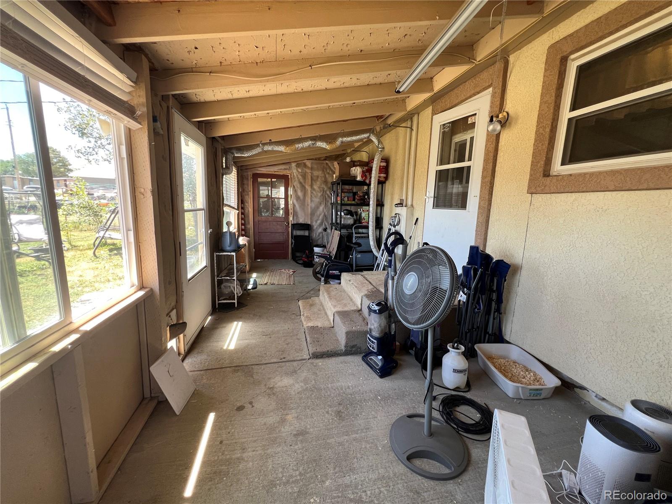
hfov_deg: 106.2
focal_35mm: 13
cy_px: 252
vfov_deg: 89.9
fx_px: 252
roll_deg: -1.2
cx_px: 336
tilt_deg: -10.6
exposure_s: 1/99
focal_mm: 1.57
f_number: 1.8
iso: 125
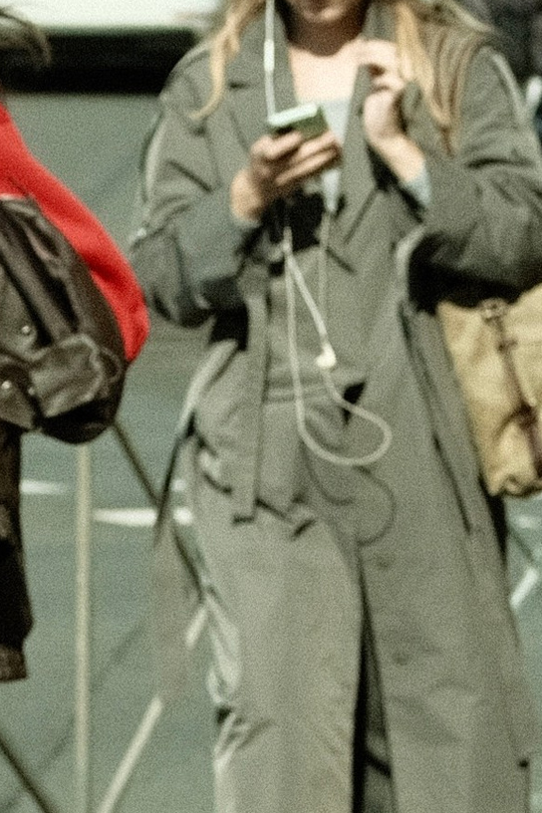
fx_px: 7971
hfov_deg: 3.8
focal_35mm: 353
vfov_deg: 5.8
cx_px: -616
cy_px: 595
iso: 320
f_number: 4
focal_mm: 50
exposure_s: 1/2900
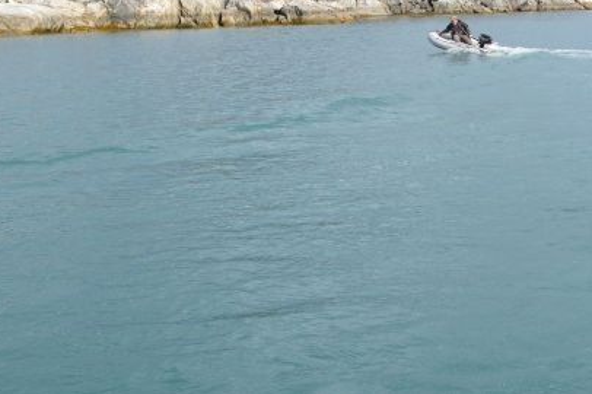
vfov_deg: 20.3
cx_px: 410
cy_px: 9
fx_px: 1068
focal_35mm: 65
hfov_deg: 30.7
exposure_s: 1/250
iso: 100
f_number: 8
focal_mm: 22
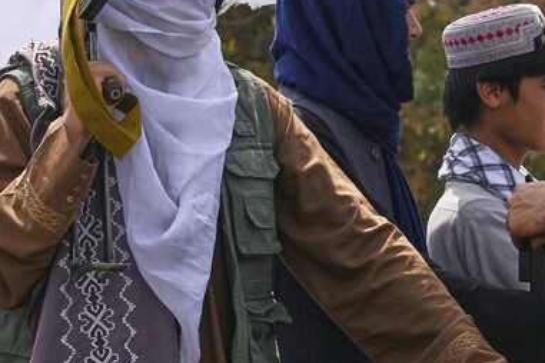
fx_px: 4450
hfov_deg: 7.0
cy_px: 241
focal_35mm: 294
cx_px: 182
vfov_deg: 4.7
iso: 100
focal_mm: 70
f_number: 7.1
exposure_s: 1/400
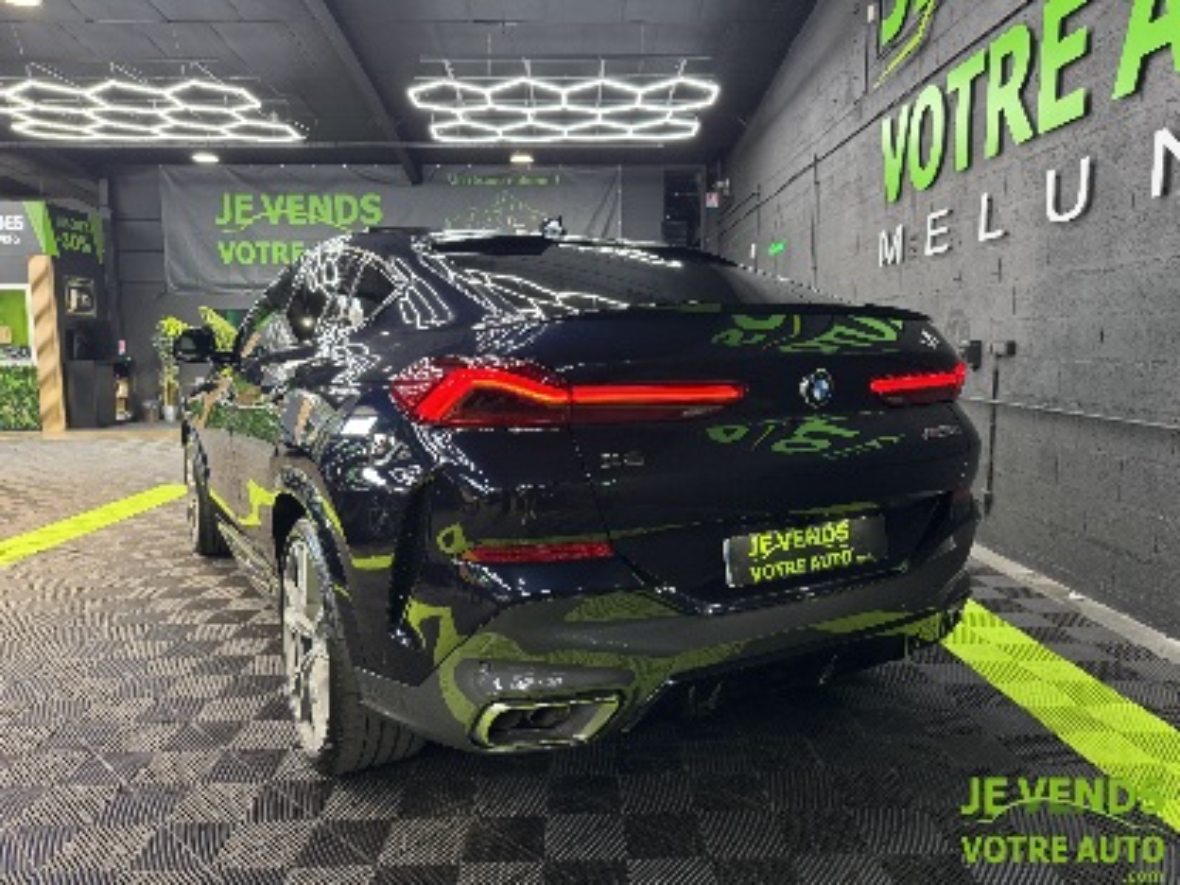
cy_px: 442
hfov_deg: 71.6
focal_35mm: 24
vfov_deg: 56.8
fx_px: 818
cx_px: 590
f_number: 1.78
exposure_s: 1/50
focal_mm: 6.76
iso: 250
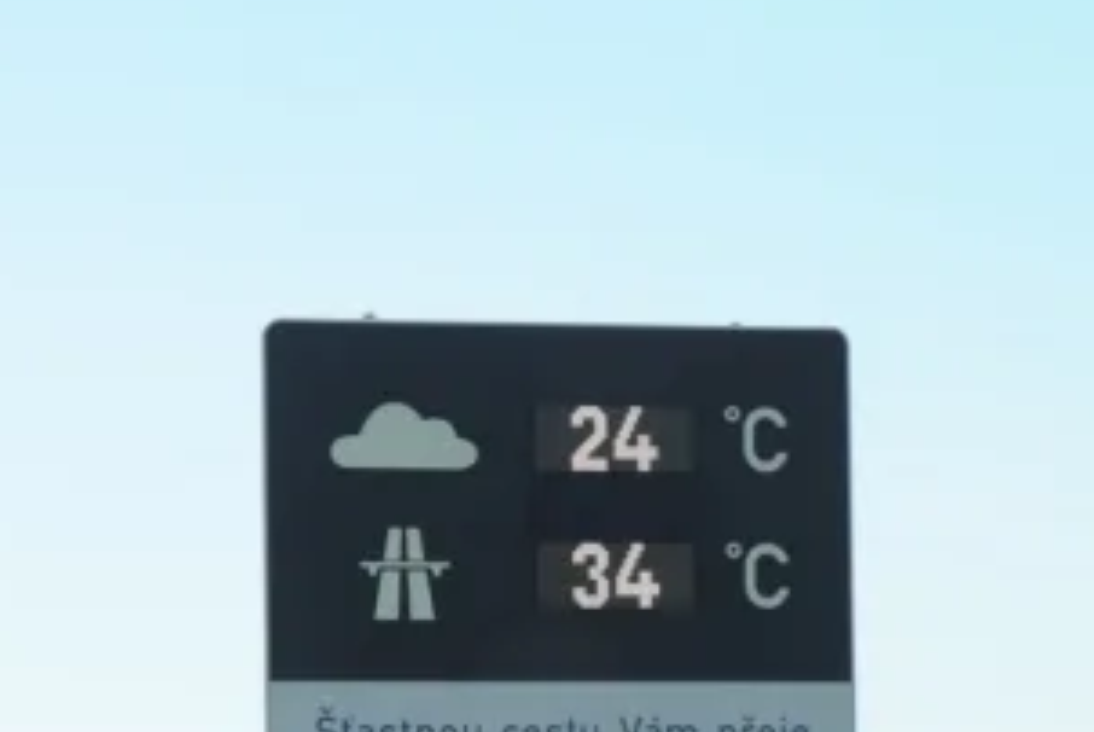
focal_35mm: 237
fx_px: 7209
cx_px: 590
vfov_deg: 5.8
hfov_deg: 8.7
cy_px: 627
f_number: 5.6
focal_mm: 70
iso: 400
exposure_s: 1/400
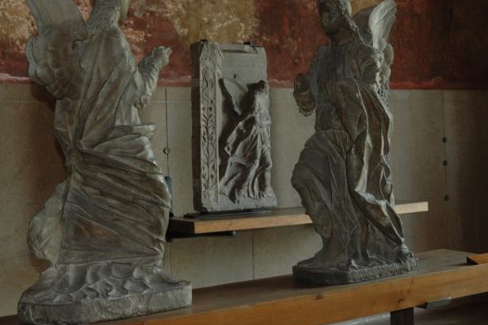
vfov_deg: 21.3
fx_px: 863
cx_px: 195
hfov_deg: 31.5
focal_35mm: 64
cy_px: 123
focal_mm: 31
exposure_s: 1/15
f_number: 4
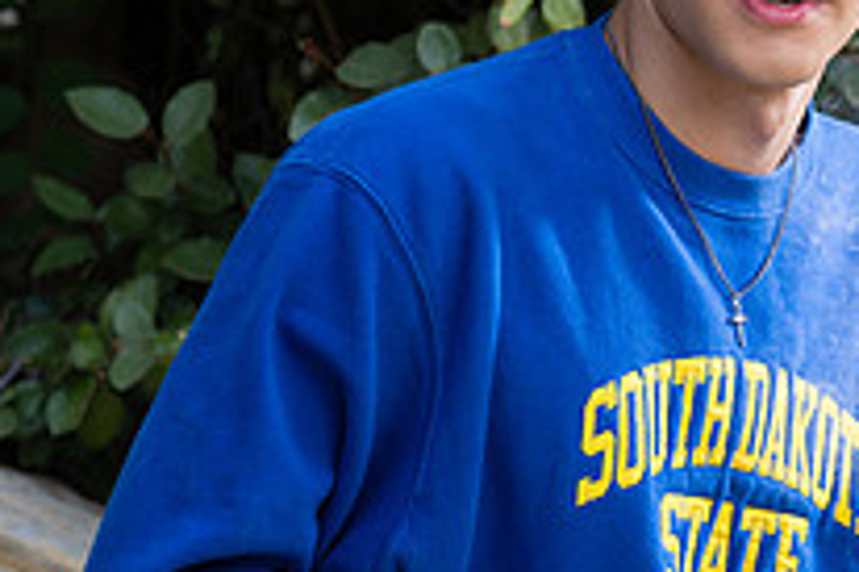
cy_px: 202
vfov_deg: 5.1
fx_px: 6390
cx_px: 855
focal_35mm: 268
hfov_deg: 7.7
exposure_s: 1/200
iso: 100
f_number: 4.5
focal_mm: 95
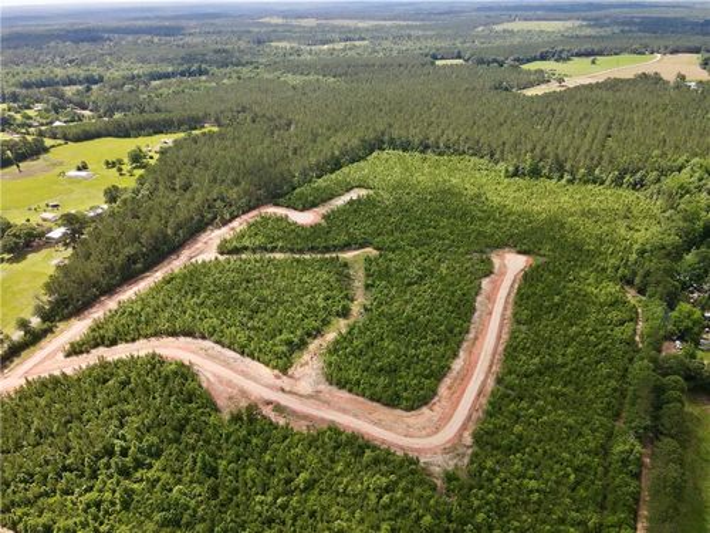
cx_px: 355
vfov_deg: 56.8
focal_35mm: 24
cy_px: 266
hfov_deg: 71.6
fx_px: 492
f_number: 2.8
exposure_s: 1/320
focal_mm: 4.5
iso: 100
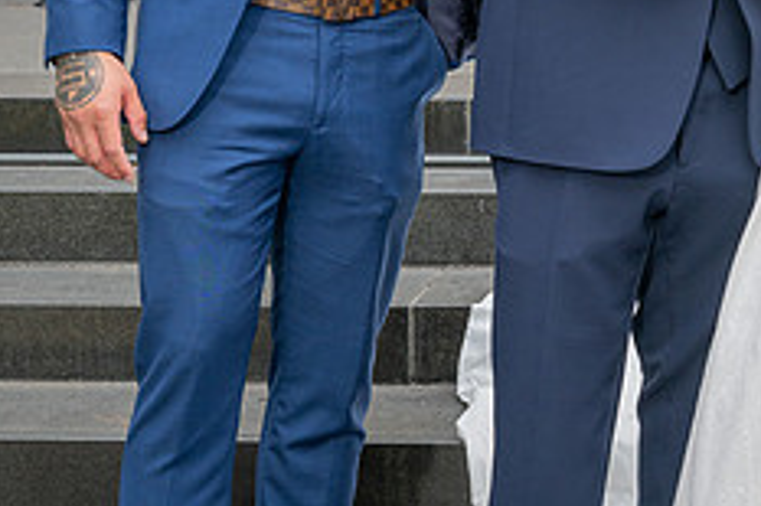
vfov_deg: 11.9
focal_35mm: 112
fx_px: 2366
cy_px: -116
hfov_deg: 18.0
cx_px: 676
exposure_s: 1/200
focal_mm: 45
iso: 200
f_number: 7.1
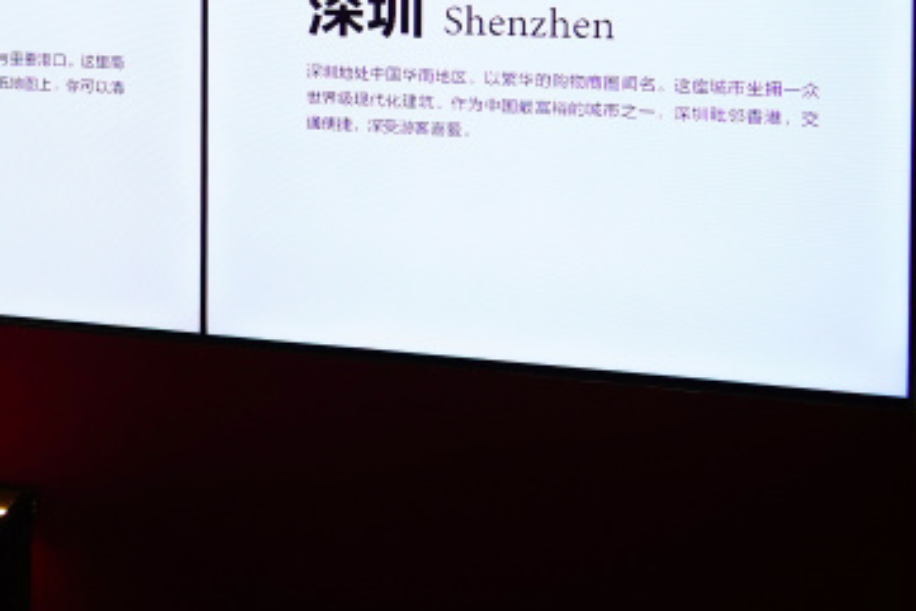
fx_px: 1731
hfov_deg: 26.1
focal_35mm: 68
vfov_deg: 19.1
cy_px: -77
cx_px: -211
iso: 1250
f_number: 5.6
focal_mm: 24
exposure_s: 1/160
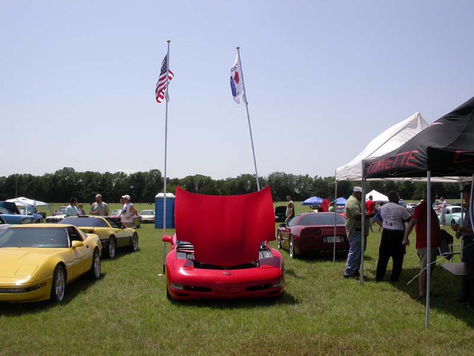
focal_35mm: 38
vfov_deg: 37.7
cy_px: 178
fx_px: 520
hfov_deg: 49.0
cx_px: 237
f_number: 7.5
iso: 100
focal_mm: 7.85
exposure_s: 1/429
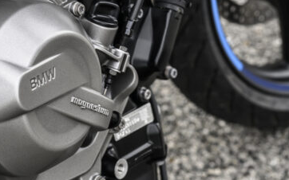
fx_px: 1055
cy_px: 72
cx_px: 121
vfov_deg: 9.8
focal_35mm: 134
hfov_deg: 15.6
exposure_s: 1/80
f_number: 5.6
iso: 250
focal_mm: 67
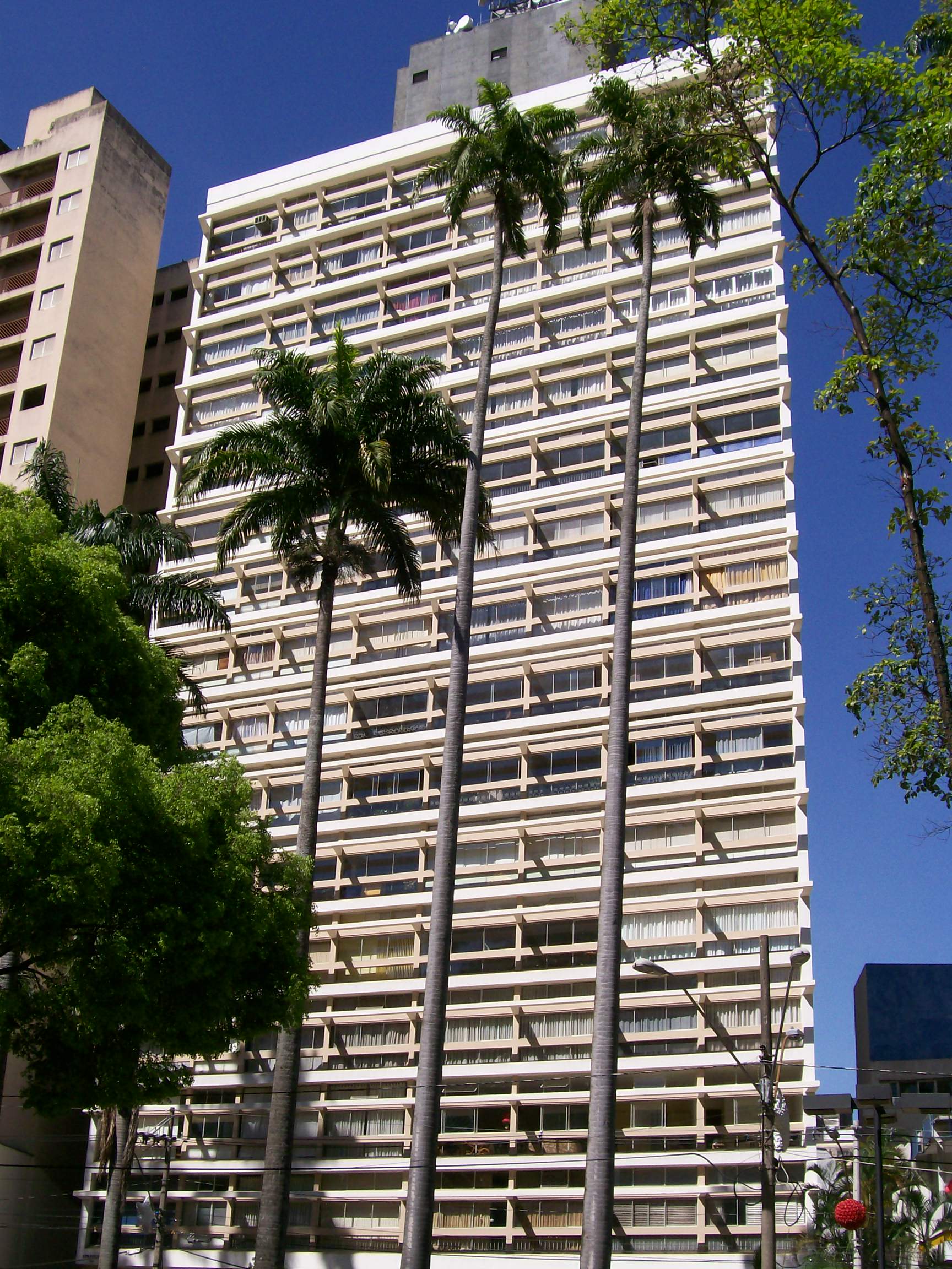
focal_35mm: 45
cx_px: 476
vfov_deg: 42.1
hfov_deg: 32.2
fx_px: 1650
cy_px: 634
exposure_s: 1/721
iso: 80
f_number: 5.4
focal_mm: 7.6
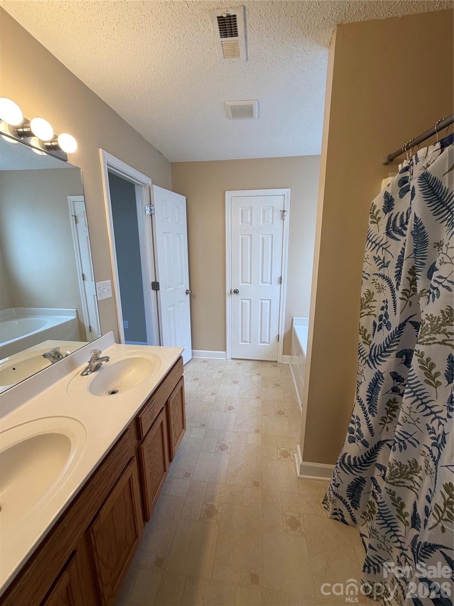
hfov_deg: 85.7
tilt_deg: -11.8
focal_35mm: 14
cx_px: 227
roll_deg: +0.4
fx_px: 245
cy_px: 303
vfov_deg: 102.1
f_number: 2.2
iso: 160
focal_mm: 2.22
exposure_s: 1/120
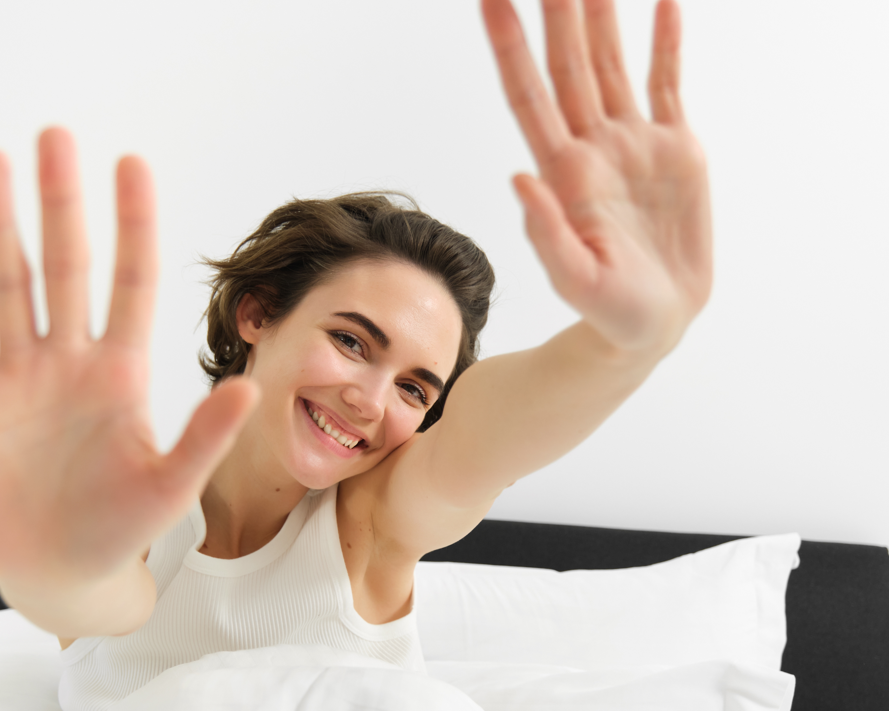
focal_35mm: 44
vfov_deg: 34.1
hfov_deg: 41.8
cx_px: 348
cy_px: 387
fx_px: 1158
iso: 500
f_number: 2.8
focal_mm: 22
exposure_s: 1/125
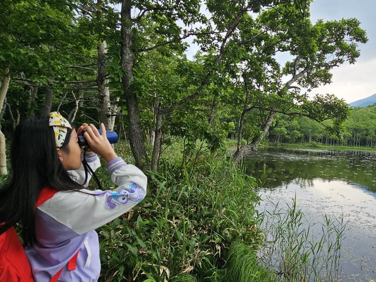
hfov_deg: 73.9
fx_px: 239
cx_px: 252
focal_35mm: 22
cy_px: 155
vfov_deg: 61.0
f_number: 2.2
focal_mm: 2.2
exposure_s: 1/326
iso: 50
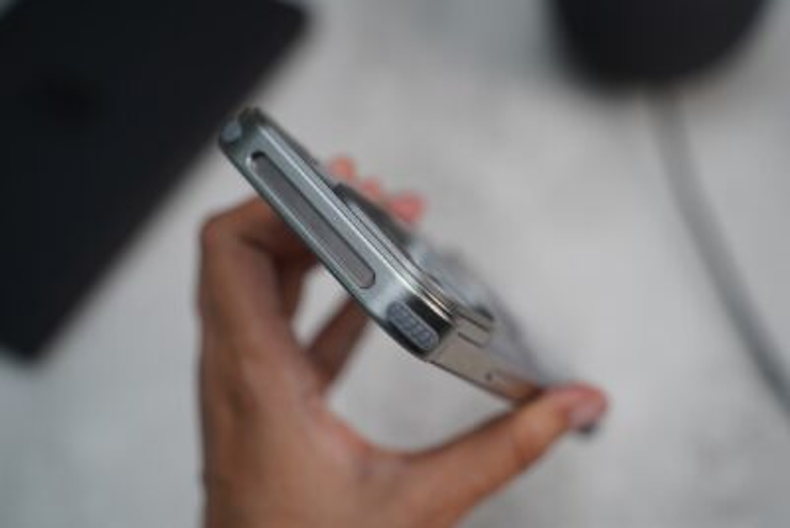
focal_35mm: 59
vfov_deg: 23.0
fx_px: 1295
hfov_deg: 33.9
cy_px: 264
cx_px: 395
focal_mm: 59
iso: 500
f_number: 4
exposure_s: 1/60
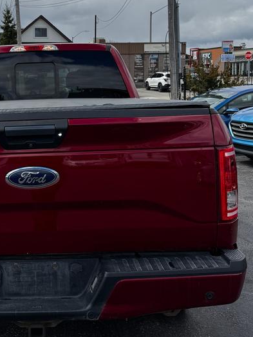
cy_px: 97
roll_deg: +0.6
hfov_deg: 31.7
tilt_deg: -2.5
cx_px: 37
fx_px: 429
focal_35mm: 44
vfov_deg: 42.0
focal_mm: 6.76
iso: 80
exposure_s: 1/4950
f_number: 1.78
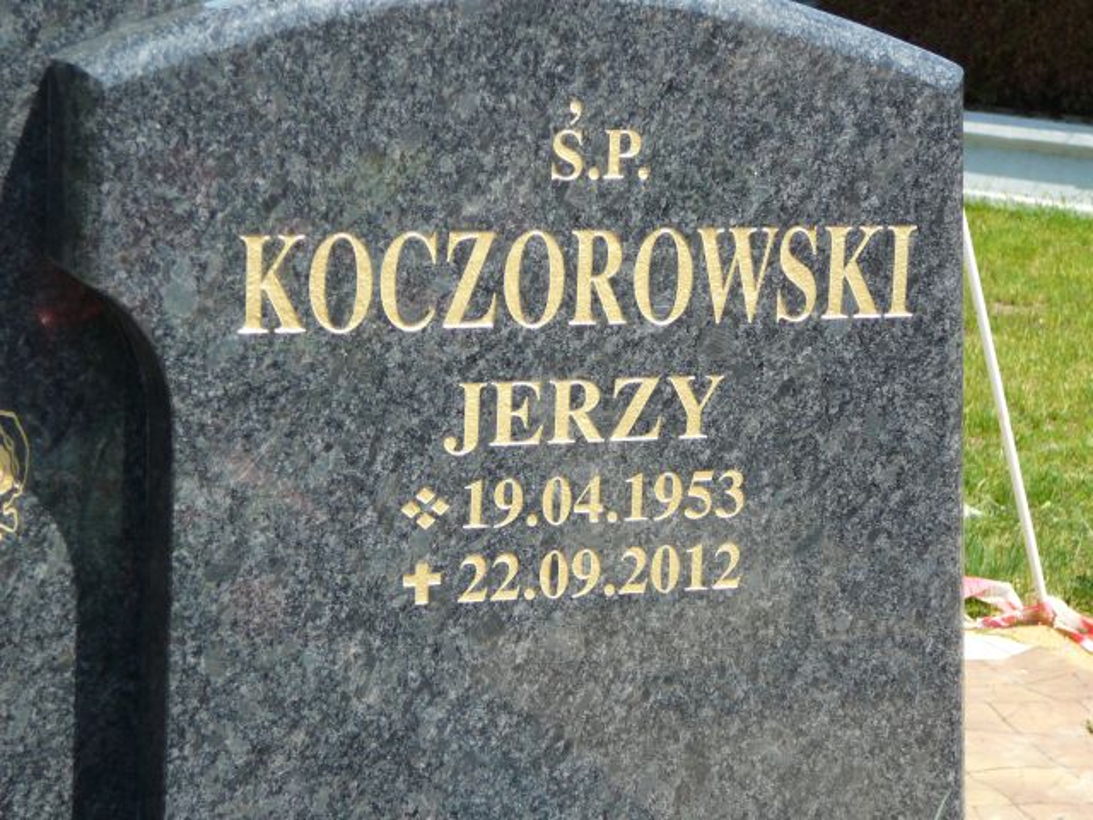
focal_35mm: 112
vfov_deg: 13.2
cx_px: 546
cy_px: 410
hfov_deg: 17.6
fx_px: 3536
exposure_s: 1/400
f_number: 3.9
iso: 80
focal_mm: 16.6
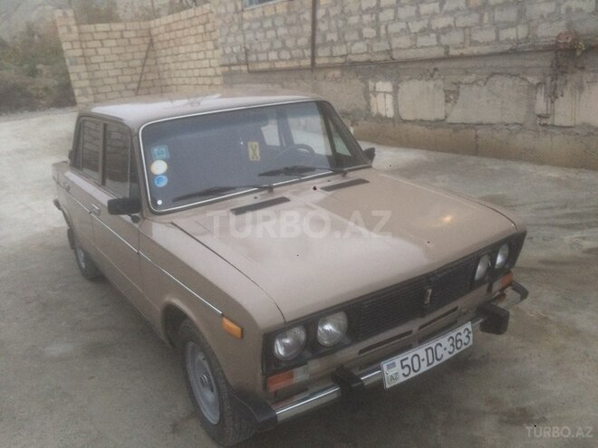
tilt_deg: -17.5
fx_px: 501
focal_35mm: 29
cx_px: 299
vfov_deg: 48.2
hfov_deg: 61.7
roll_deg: +7.9
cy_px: 224
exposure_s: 1/33
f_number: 2.2
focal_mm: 4.15
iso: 160
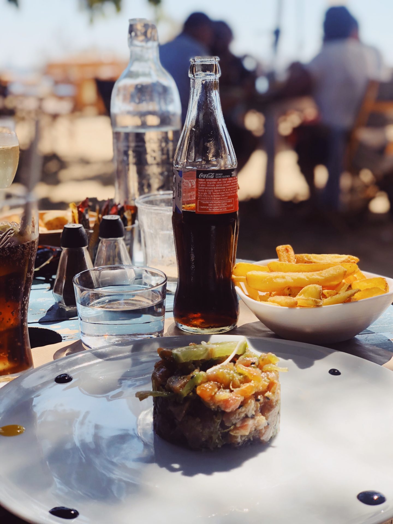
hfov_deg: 28.0
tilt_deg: -11.5
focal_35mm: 52
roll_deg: +1.0
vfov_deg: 36.8
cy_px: 262
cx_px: 196
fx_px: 787
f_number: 2.4
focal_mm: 6
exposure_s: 1/306
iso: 16
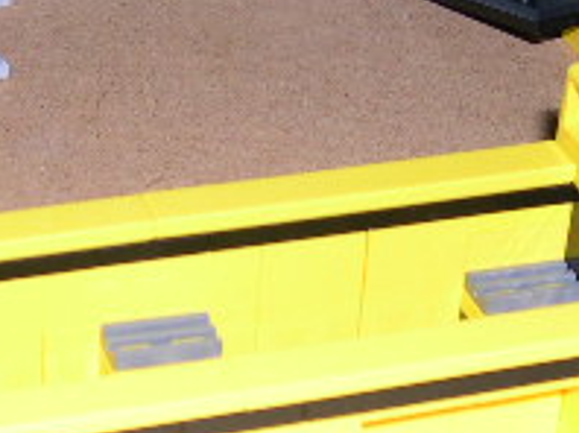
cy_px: 304
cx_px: 41
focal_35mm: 123
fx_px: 2055
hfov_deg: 15.8
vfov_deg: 12.0
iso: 100
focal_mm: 8
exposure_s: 1/60
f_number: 2.8
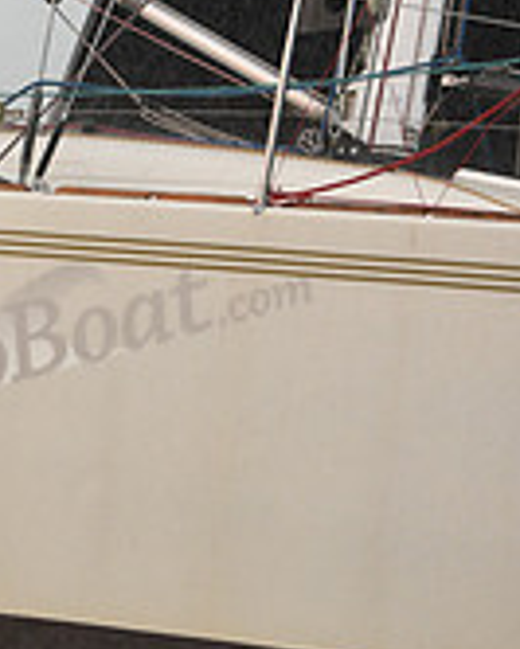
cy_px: 197
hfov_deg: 4.3
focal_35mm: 360
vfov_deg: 5.4
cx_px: -438
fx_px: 6919
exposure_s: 1/500
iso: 400
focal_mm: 110
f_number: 2.8
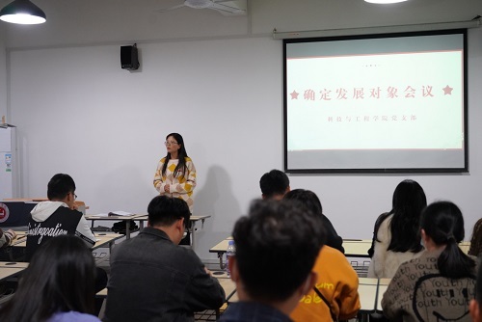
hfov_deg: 45.4
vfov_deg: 31.2
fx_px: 576
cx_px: 241
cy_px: 161
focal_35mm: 43
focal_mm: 43
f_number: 4.5
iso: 5000
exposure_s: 1/320
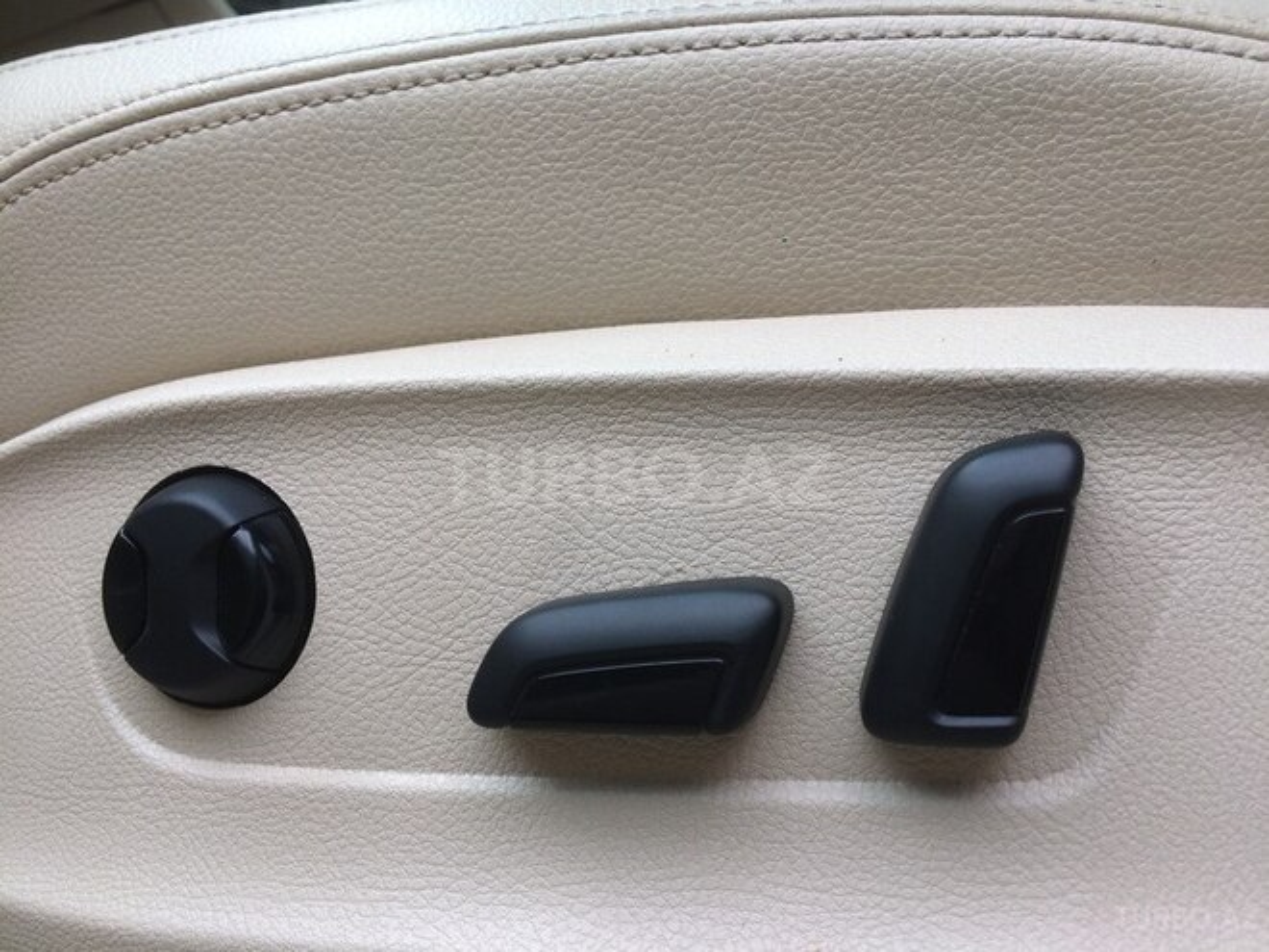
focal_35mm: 29
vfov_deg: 48.2
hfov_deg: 61.7
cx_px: 634
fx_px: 1063
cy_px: 476
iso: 32
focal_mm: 4.15
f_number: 2.2
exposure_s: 1/128
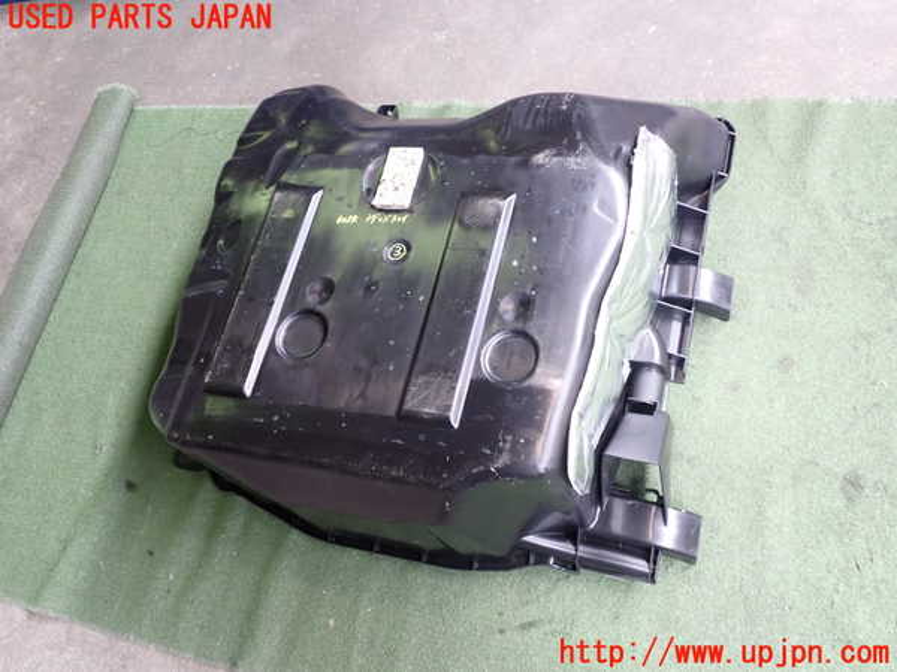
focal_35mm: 32
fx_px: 829
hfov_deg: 56.8
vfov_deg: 44.2
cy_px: 336
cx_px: 448
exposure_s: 1/50
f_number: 2.4
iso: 200
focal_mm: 5.79
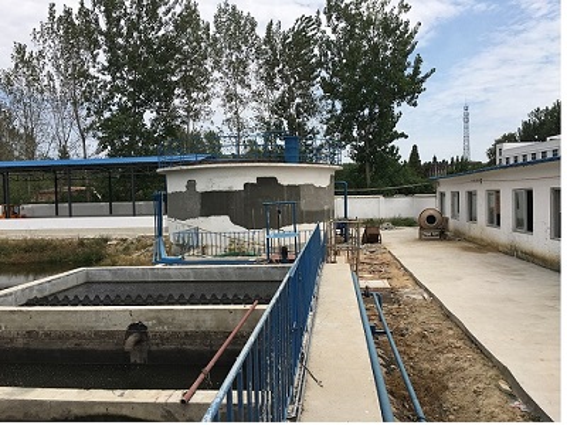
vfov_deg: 48.2
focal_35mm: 29
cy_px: 212
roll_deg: +1.3
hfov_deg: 61.7
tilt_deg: -1.5
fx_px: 475
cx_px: 284
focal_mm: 4.15
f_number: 2.2
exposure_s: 1/1876
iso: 25
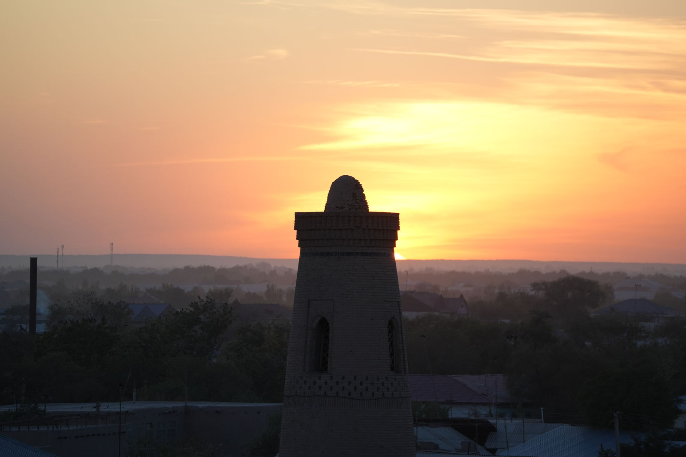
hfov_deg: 6.7
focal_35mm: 309
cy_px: 228
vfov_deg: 4.4
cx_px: 343
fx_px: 5888
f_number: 6.3
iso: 640
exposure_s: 1/320
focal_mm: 309
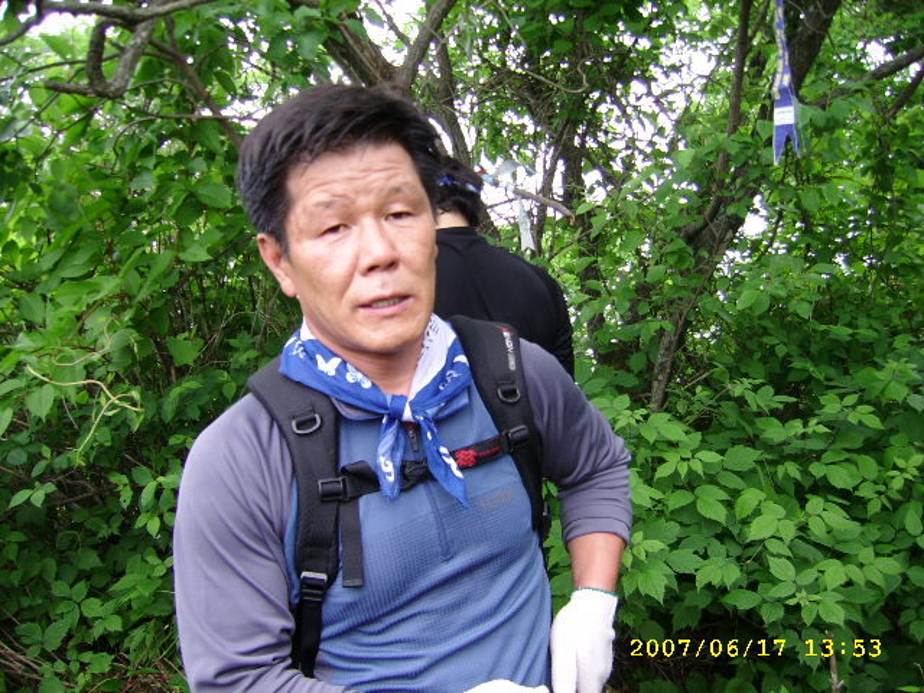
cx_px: 462
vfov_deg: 40.7
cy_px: 346
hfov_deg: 52.6
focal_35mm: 35
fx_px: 934
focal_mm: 5.95
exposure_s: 1/125
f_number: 2.8
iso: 100
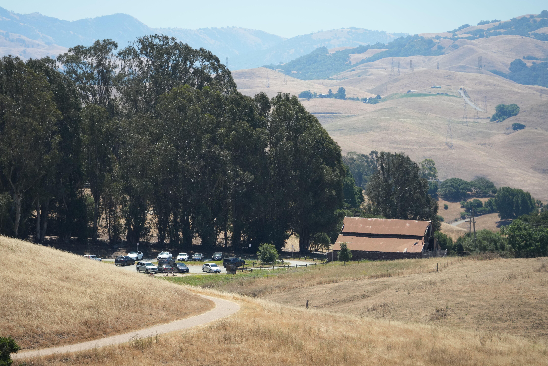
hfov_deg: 10.5
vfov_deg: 7.0
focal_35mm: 195
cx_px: 274
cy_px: 183
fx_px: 2968
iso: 640
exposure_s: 1/1600
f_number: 6.3
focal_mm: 195
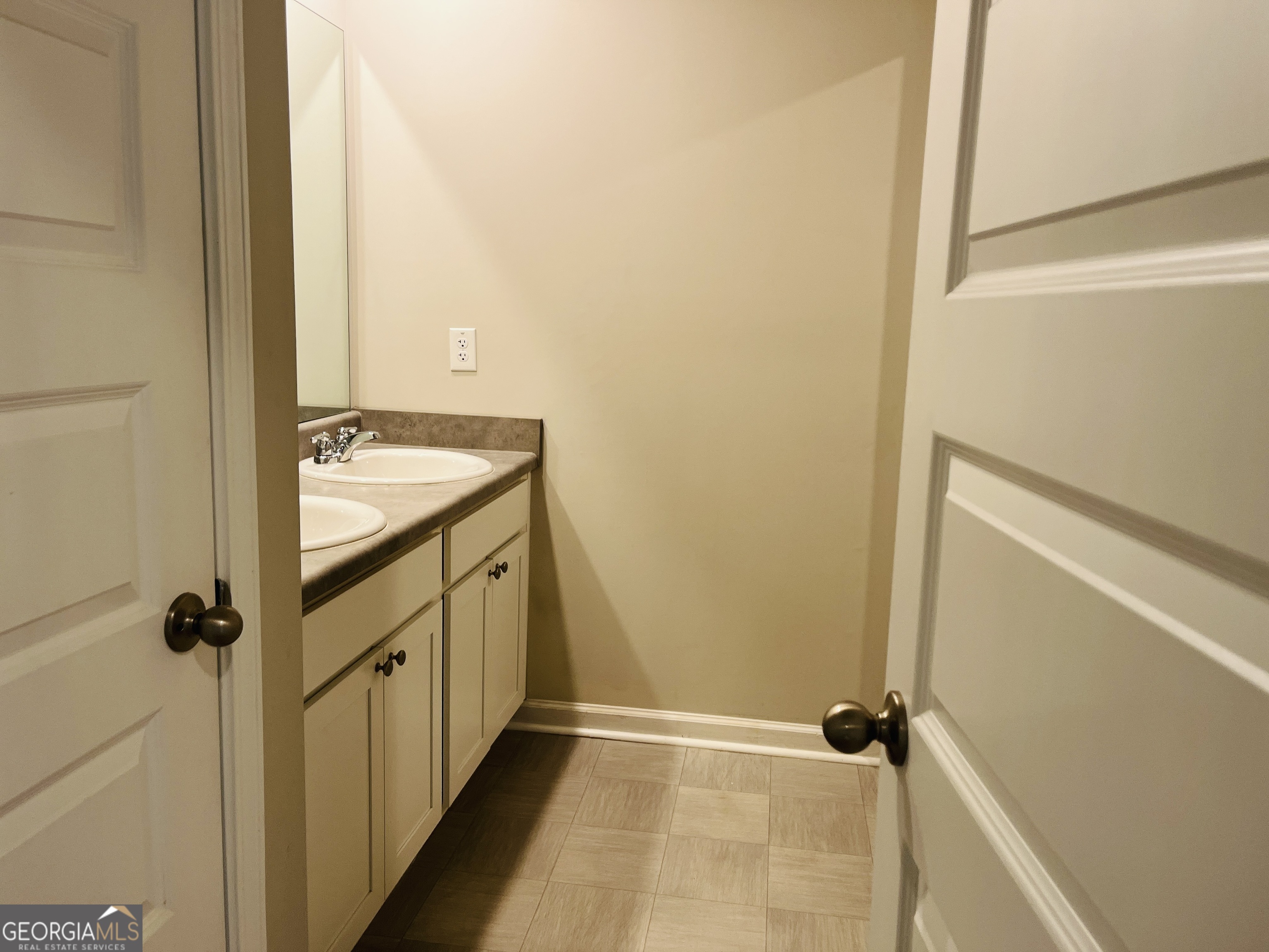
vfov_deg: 53.1
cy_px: 476
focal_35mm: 26
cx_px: 634
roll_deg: -1.9
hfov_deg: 67.3
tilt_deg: -9.2
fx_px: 953
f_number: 1.6
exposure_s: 1/60
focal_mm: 5.1
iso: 80
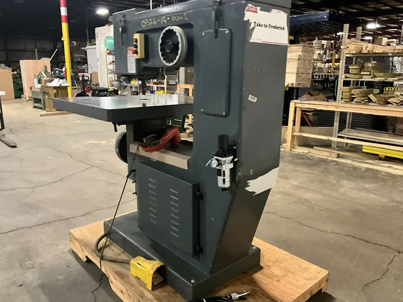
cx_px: 202
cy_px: 151
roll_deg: +0.6
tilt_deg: -13.0
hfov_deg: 61.6
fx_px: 338
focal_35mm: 29
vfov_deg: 48.3
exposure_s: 1/30
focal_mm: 3
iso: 500
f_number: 1.8
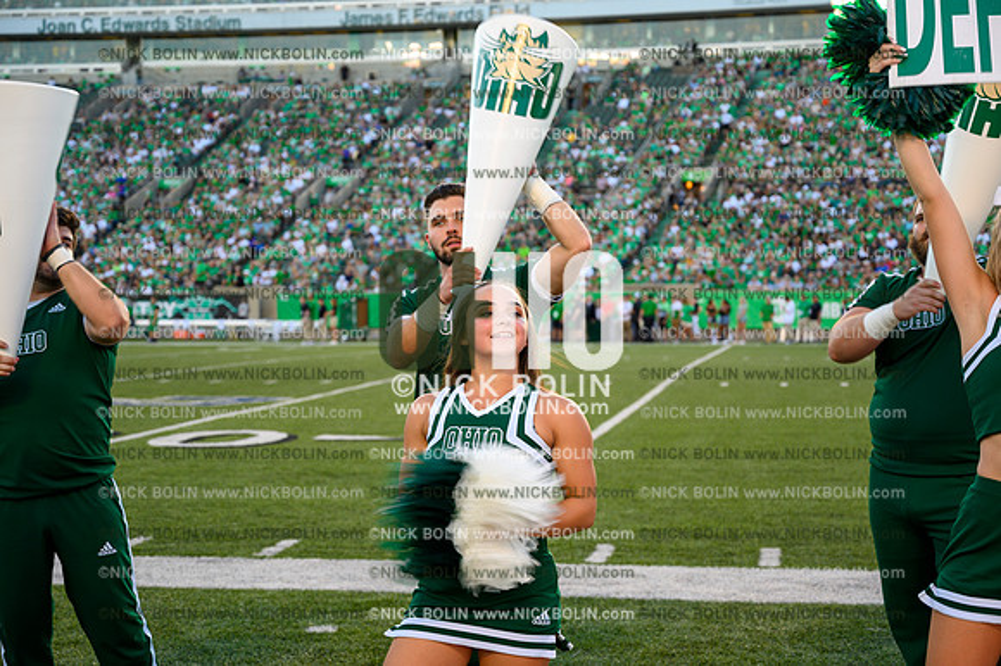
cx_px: 500
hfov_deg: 35.1
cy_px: 333
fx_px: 1584
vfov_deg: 23.8
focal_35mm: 57
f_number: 4
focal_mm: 57
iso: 100
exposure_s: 1/50
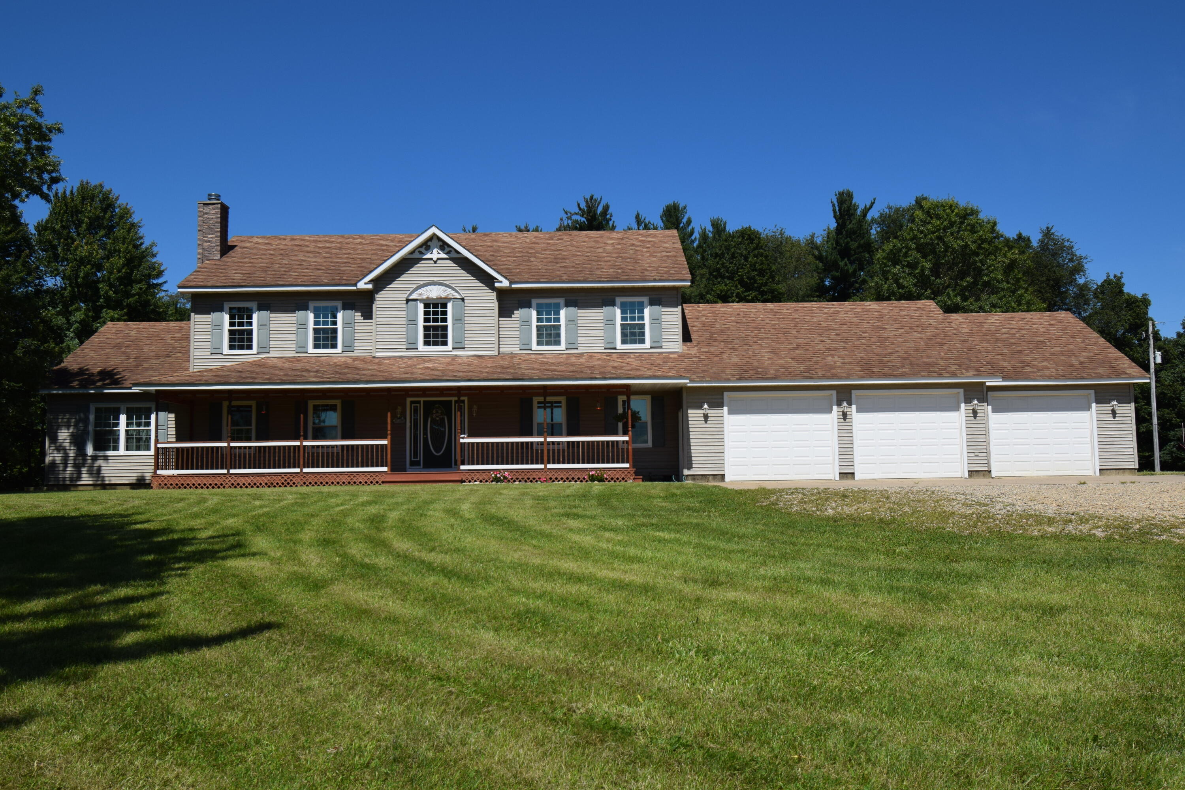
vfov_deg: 43.6
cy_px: 395
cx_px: 592
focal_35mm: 30
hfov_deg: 61.9
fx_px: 987
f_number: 11
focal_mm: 20
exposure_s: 1/500
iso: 200
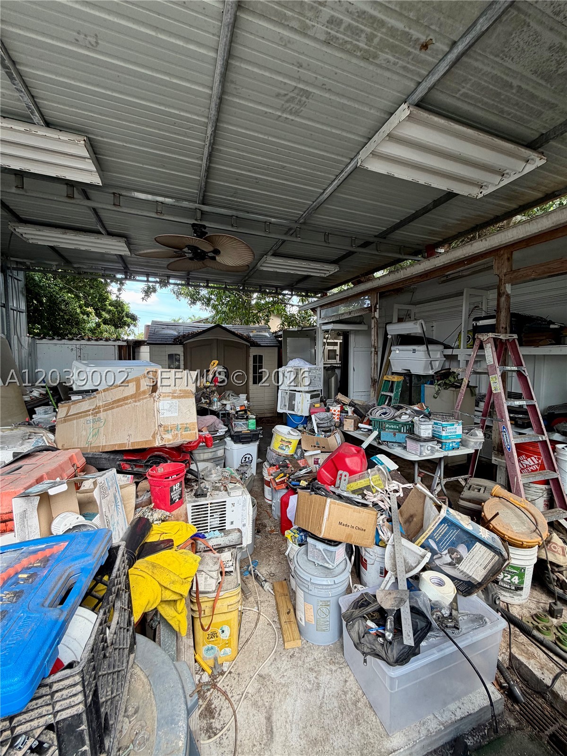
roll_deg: -0.5
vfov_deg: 102.1
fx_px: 306
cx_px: 284
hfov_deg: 85.7
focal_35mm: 14
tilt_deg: -4.1
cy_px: 378
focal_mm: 2.22
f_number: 2.2
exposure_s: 1/121
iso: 64
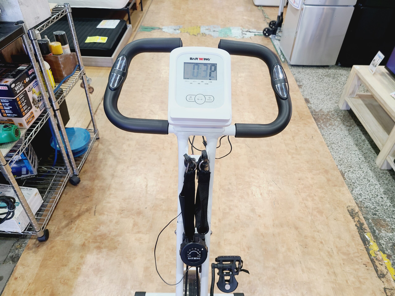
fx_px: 297
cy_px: 148
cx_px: 198
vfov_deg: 53.1
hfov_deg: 67.3
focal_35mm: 26
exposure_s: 1/50
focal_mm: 5.4
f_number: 1.8
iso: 100
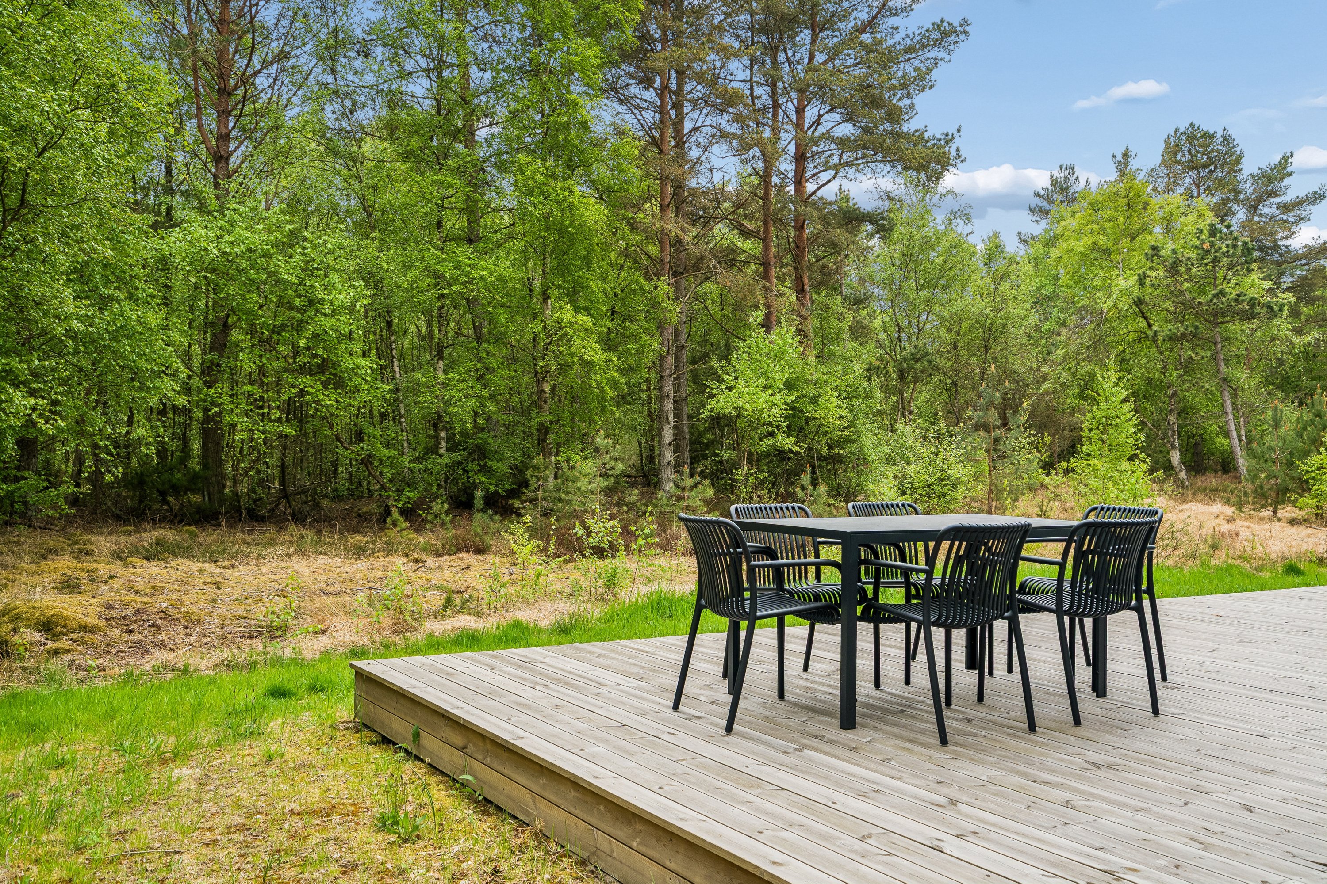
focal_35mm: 35
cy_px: 442
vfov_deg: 37.9
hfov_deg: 54.4
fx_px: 1290
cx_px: 664
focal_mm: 35
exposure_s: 1/160
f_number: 8
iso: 500
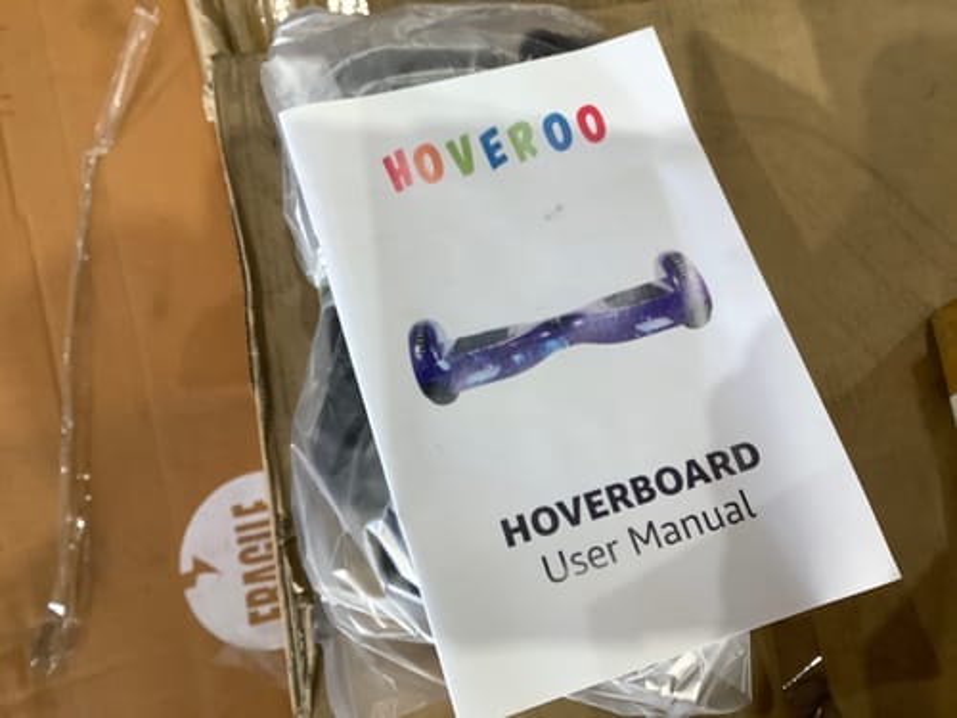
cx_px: 478
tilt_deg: -86.0
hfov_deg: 58.4
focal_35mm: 31
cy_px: 359
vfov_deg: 45.4
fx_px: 857
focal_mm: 3.3
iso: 80
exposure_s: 1/50
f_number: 2.4
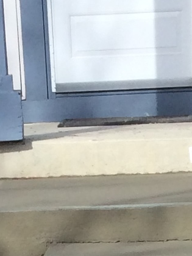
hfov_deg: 6.4
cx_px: 100
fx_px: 1723
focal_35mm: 233
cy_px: 880
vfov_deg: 7.1
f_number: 2.2
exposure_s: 1/1080
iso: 32
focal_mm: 4.12
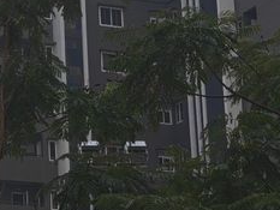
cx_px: 49
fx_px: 2088
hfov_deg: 7.7
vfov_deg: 5.6
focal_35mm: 258
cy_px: -281
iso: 50
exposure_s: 1/1548
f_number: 1.8
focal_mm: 8.67
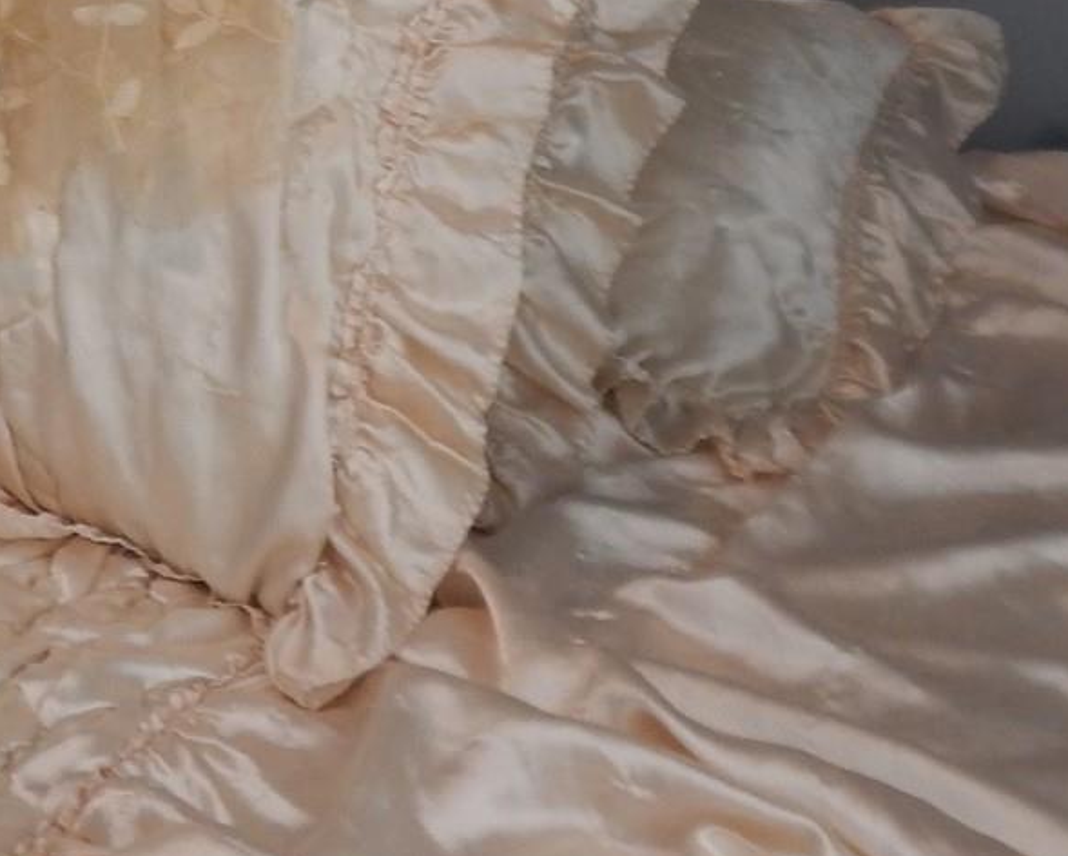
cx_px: -98
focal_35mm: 78
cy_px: -221
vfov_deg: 18.5
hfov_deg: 23.0
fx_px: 2467
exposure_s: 1/30
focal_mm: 4
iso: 125
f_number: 3
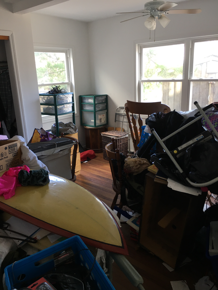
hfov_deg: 48.2
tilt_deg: -14.0
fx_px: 244
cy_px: 145
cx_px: 109
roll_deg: +2.3
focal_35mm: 29
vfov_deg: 61.7
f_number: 2.2
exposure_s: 1/15
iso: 25
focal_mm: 4.15
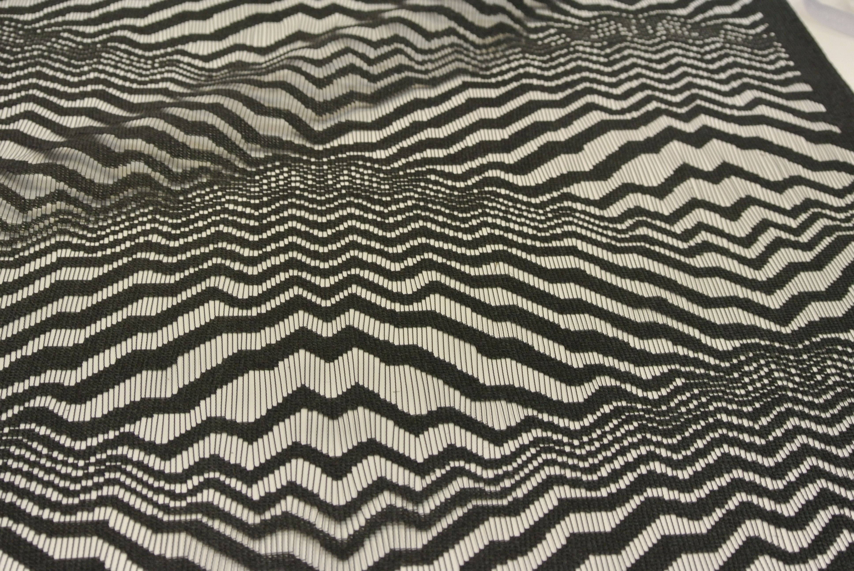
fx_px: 1116
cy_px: 286
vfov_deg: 28.7
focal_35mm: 47
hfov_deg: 41.9
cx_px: 427
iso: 500
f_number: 4.5
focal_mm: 17.5
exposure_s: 1/60
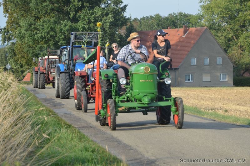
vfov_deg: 10.7
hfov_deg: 16.1
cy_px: 83
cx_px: 125
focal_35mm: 128
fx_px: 884
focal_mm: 85
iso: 180
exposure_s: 1/250
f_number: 8
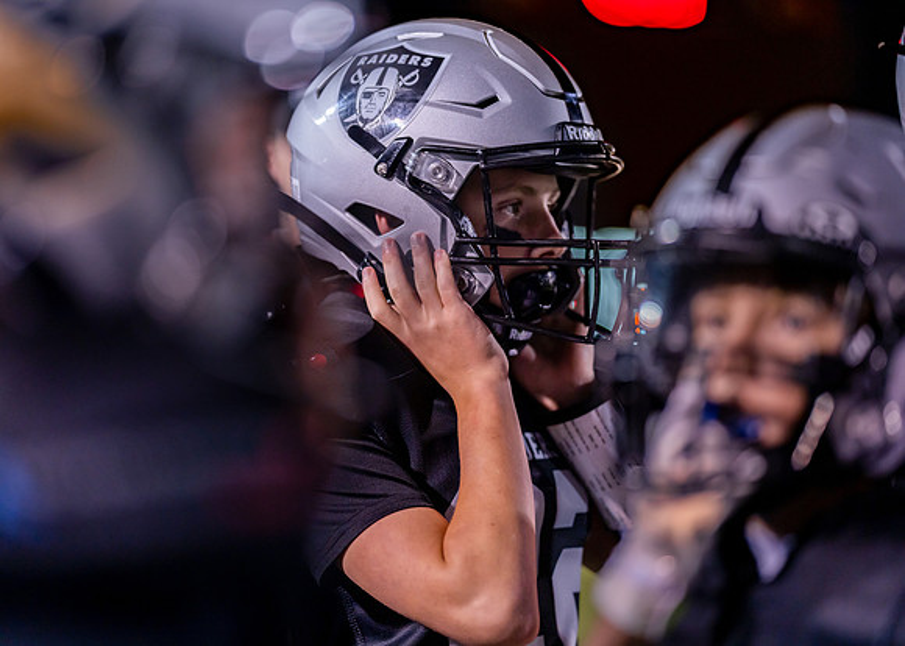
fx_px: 3635
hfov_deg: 14.2
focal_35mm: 141
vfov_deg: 10.2
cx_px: 452
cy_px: 323
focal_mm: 135
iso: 400
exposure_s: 1/500
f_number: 1.8
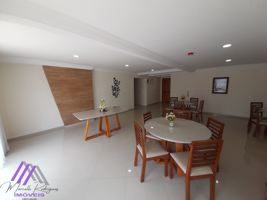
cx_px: 134
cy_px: 100
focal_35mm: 13
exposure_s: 1/139
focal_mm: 1.42
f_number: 2.2
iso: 40
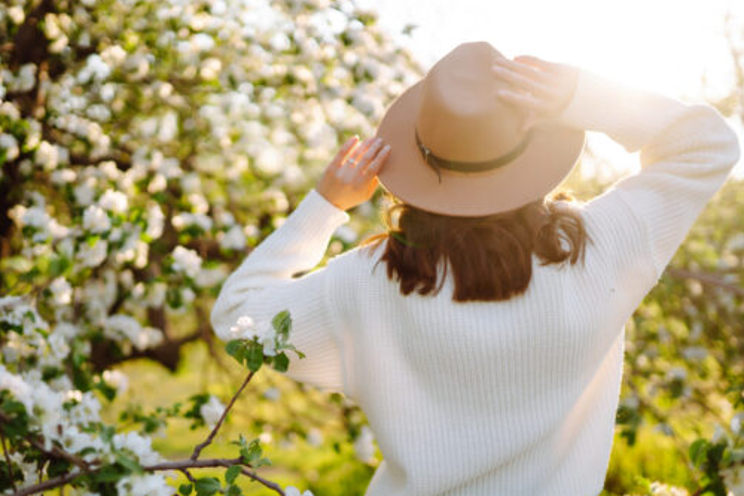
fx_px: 868
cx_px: 314
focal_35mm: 42
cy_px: 287
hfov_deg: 46.3
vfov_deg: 31.8
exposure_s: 1/2000
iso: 160
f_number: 1.4
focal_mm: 35
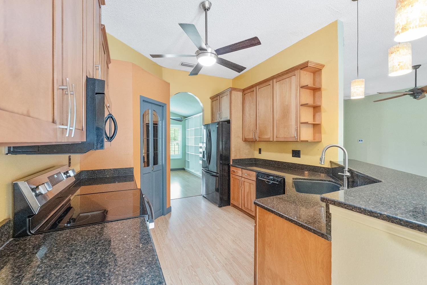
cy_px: 143
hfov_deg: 100.4
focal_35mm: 15
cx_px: 219
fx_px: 178
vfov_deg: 77.3
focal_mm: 14
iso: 10000
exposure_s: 1/30
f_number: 7.1
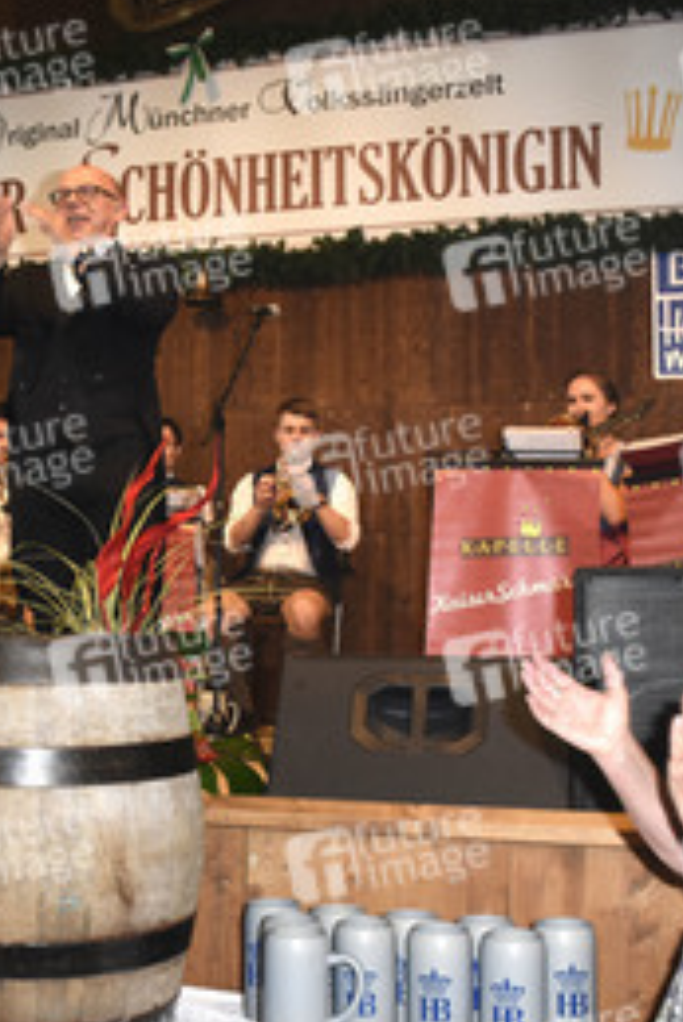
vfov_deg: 41.8
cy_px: 560
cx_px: 45
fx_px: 1336
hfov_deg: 27.5
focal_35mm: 47
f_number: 6.3
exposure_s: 1/100
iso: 800
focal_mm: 18
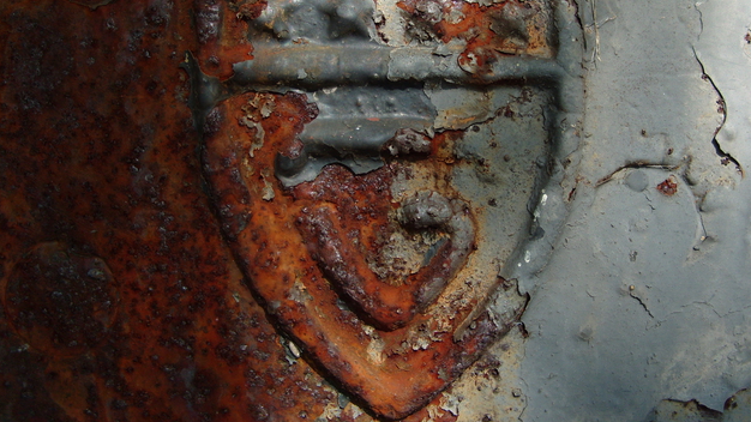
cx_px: 368
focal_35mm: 39
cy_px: 140
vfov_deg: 30.2
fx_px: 777
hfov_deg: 51.6
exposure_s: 1/90
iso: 100
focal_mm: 7.8
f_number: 2.8
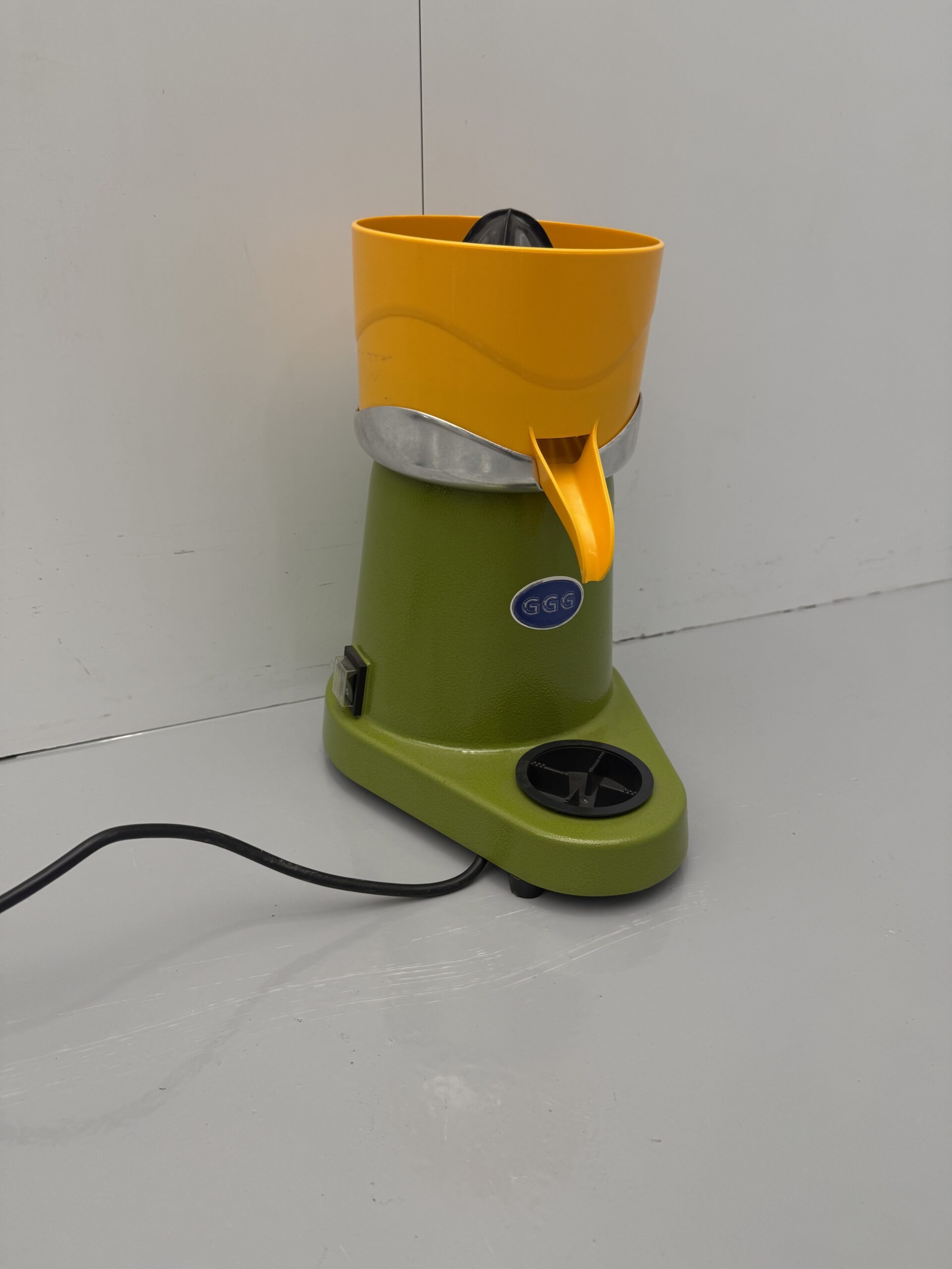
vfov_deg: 71.6
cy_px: 634
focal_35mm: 24
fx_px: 880
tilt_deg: -24.8
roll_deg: -1.6
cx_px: 476
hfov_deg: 56.8
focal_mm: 6.76
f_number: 1.78
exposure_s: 1/100
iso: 125
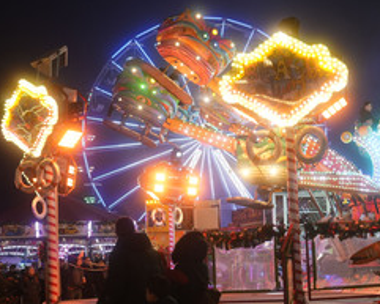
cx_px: 285
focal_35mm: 79
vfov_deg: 19.4
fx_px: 889
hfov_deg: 23.9
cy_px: 203
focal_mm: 30
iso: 640
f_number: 5
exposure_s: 1/50
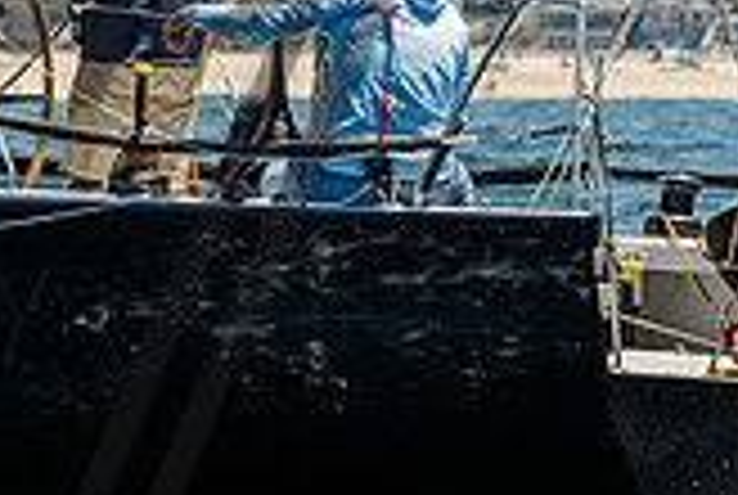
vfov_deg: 2.1
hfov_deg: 3.1
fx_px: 13411
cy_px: -47
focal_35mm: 653
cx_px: -148
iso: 320
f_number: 5.6
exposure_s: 1/1000
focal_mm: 185
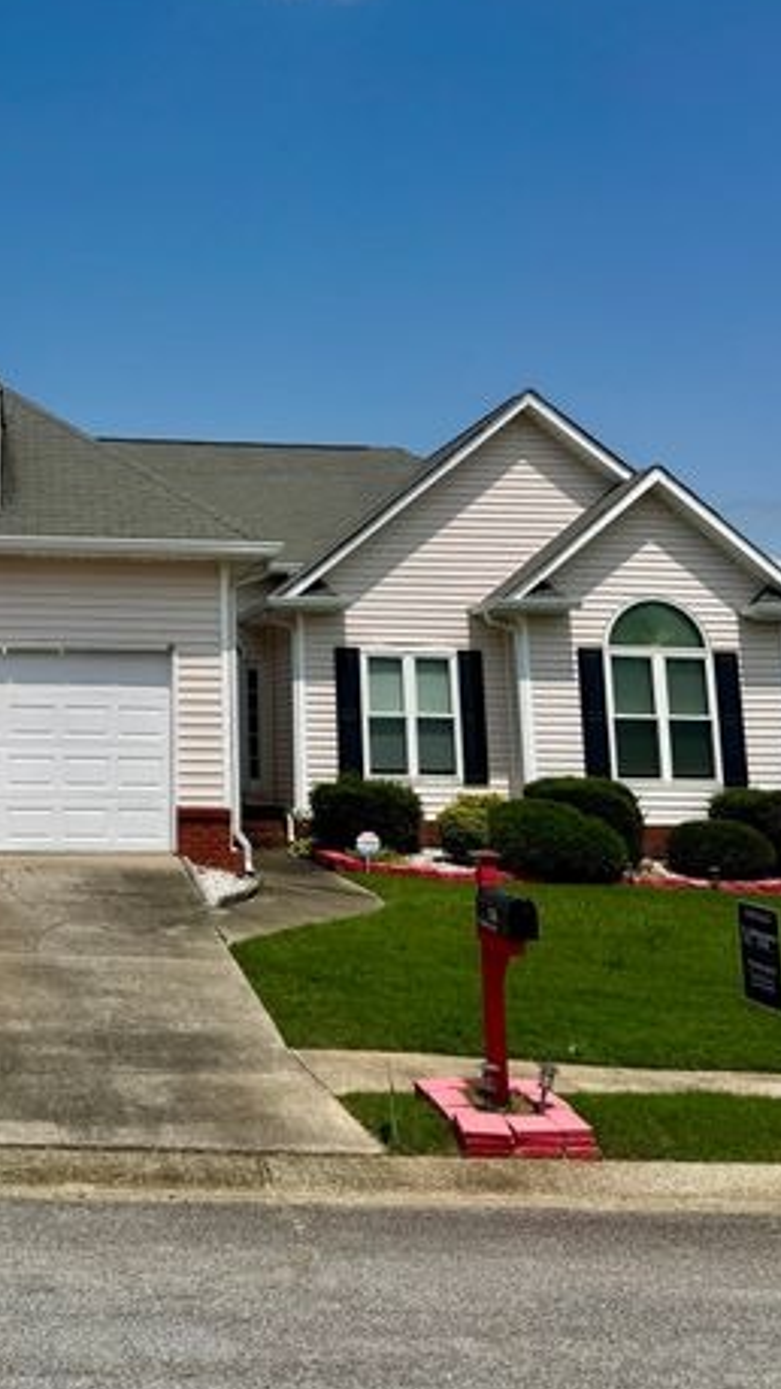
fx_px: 1400
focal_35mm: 38
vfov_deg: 51.5
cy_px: 434
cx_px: 148
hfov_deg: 30.4
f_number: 1.78
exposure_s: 1/9009
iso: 80
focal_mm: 6.76
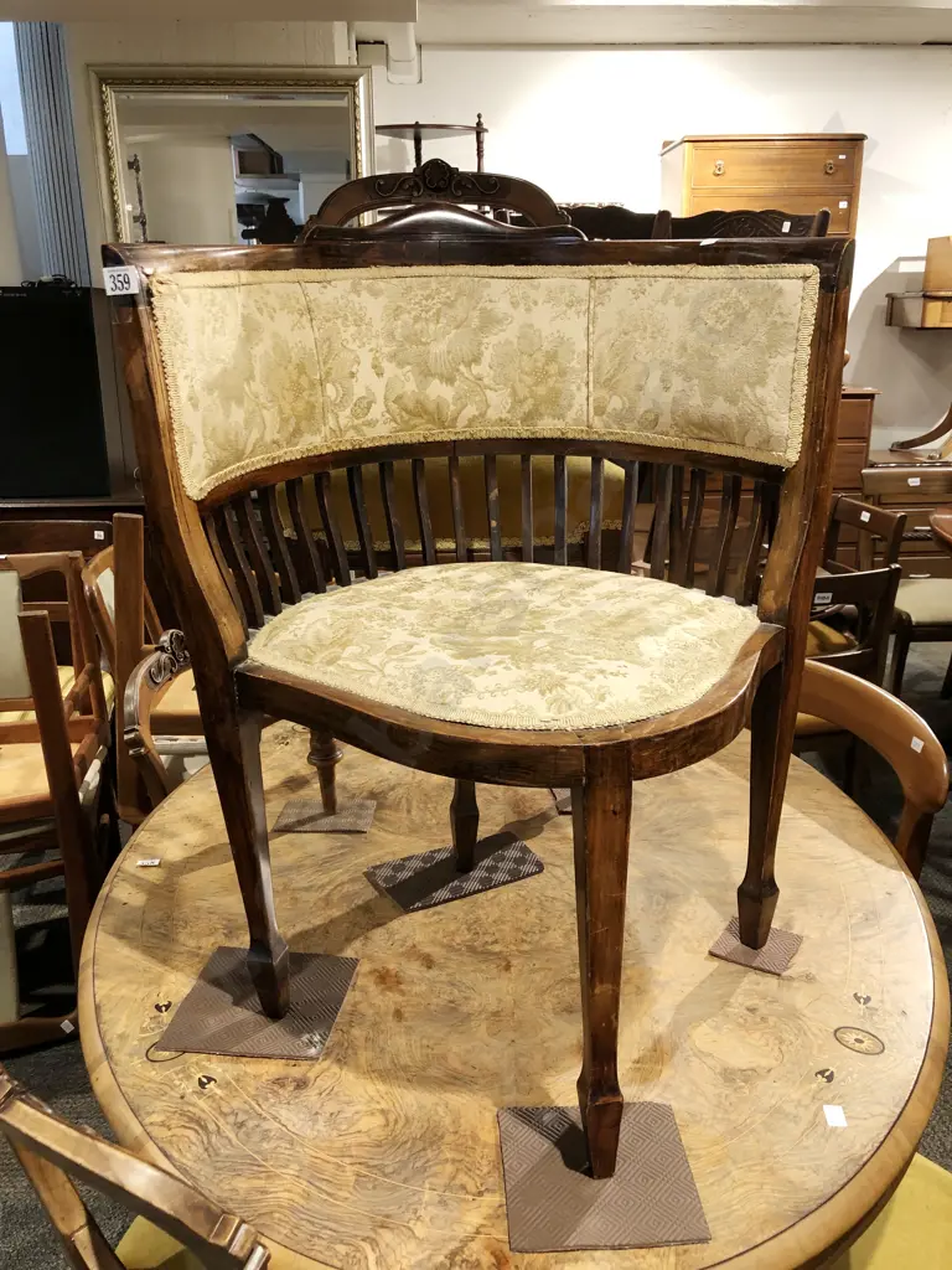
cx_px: 476
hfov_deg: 49.7
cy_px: 635
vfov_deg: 63.4
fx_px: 1027
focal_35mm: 28
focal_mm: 3.99
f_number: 1.8
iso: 40
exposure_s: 1/17
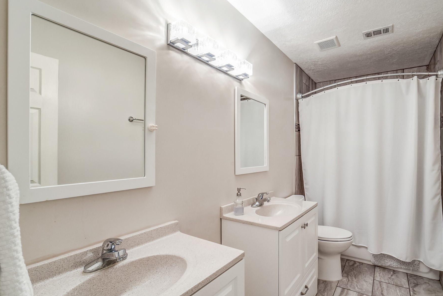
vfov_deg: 70.5
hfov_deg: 92.4
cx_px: 259
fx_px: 209
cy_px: 154
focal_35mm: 17
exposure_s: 1/6
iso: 500
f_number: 11
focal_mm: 14
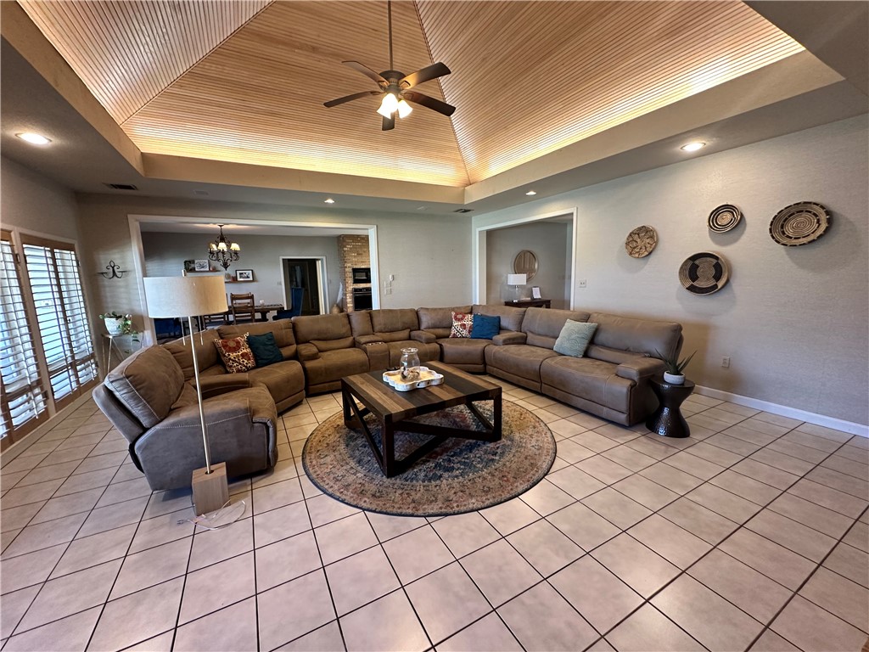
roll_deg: +1.3
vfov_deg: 85.7
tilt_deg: -8.1
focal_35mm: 14
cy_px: 326
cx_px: 434
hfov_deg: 102.1
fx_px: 351
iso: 320
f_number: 2.2
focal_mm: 2.22
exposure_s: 1/60
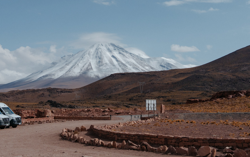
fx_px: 484
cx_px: 97
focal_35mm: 71
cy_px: 68
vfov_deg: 18.3
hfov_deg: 28.9
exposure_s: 1/4000
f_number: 6.3
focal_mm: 35
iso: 320
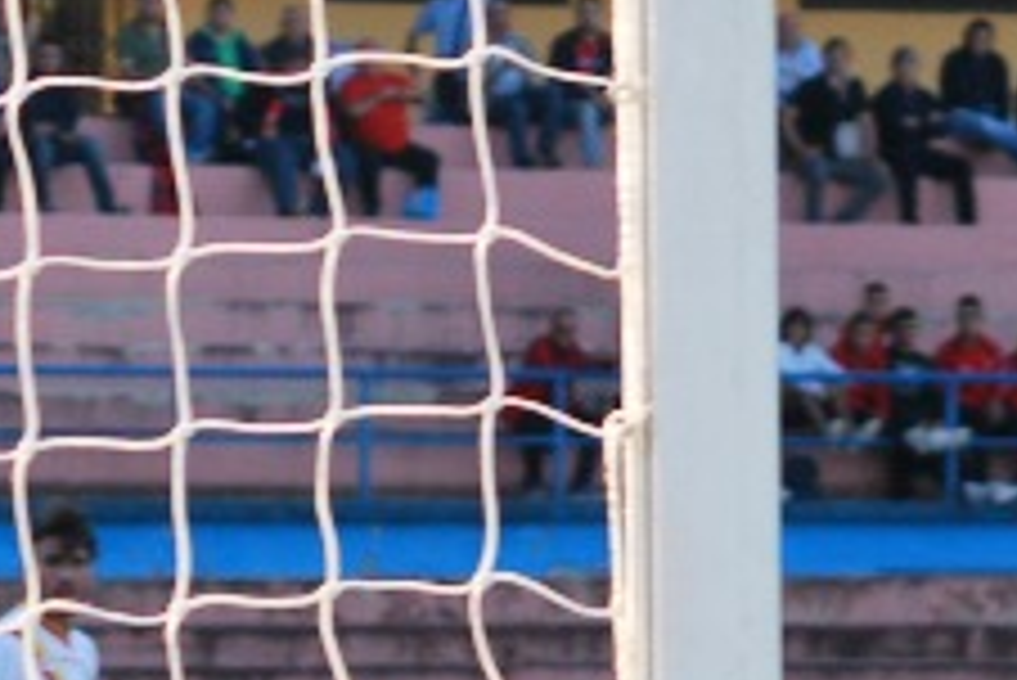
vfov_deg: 2.5
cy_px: 633
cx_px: -27
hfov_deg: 3.7
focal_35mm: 558
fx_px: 15773
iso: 400
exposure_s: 1/500
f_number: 5
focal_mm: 82
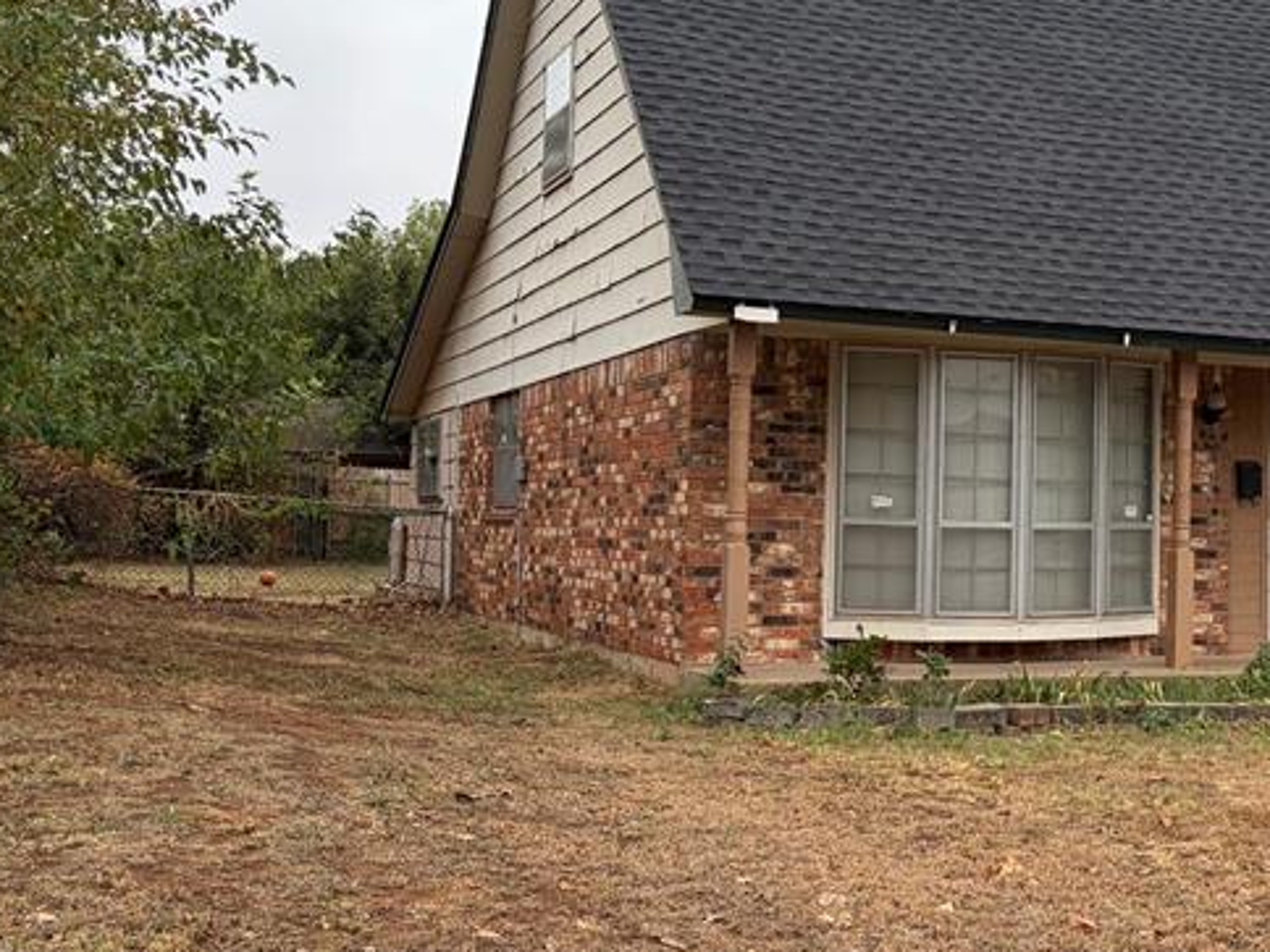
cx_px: 1144
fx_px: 2018
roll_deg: -1.3
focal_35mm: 55
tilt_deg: +3.2
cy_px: 446
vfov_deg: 26.6
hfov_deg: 33.1
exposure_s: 1/1239
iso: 50
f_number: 1.6
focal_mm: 5.96
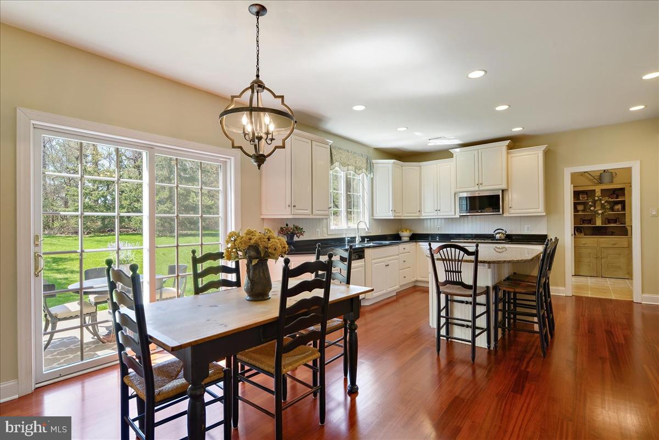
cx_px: 330
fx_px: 311
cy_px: 220
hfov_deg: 93.3
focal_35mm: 17
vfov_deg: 70.5
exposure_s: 1/2
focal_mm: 17
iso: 100
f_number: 10
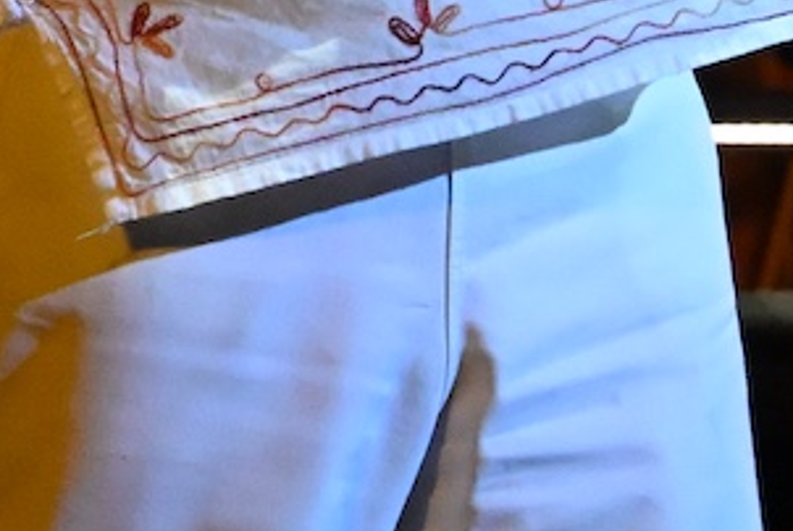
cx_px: -520
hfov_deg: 1.6
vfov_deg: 1.1
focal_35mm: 1270
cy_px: -1009
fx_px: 28002
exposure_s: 1/320
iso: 12800
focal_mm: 200
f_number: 10
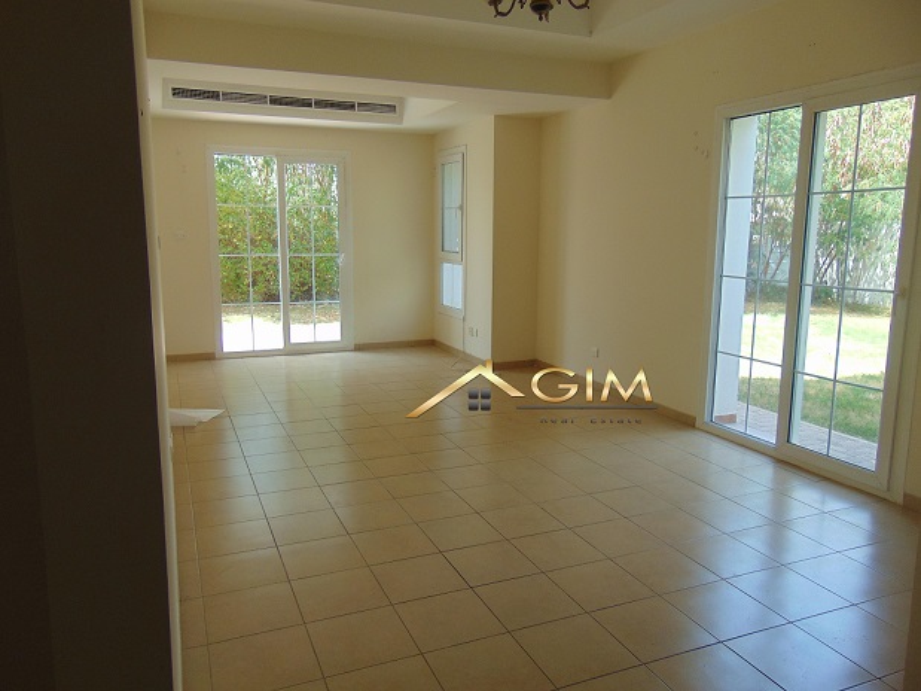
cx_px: 460
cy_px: 346
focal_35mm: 25
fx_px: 665
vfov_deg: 54.9
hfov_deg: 69.4
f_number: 3
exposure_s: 1/60
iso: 80
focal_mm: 4.5
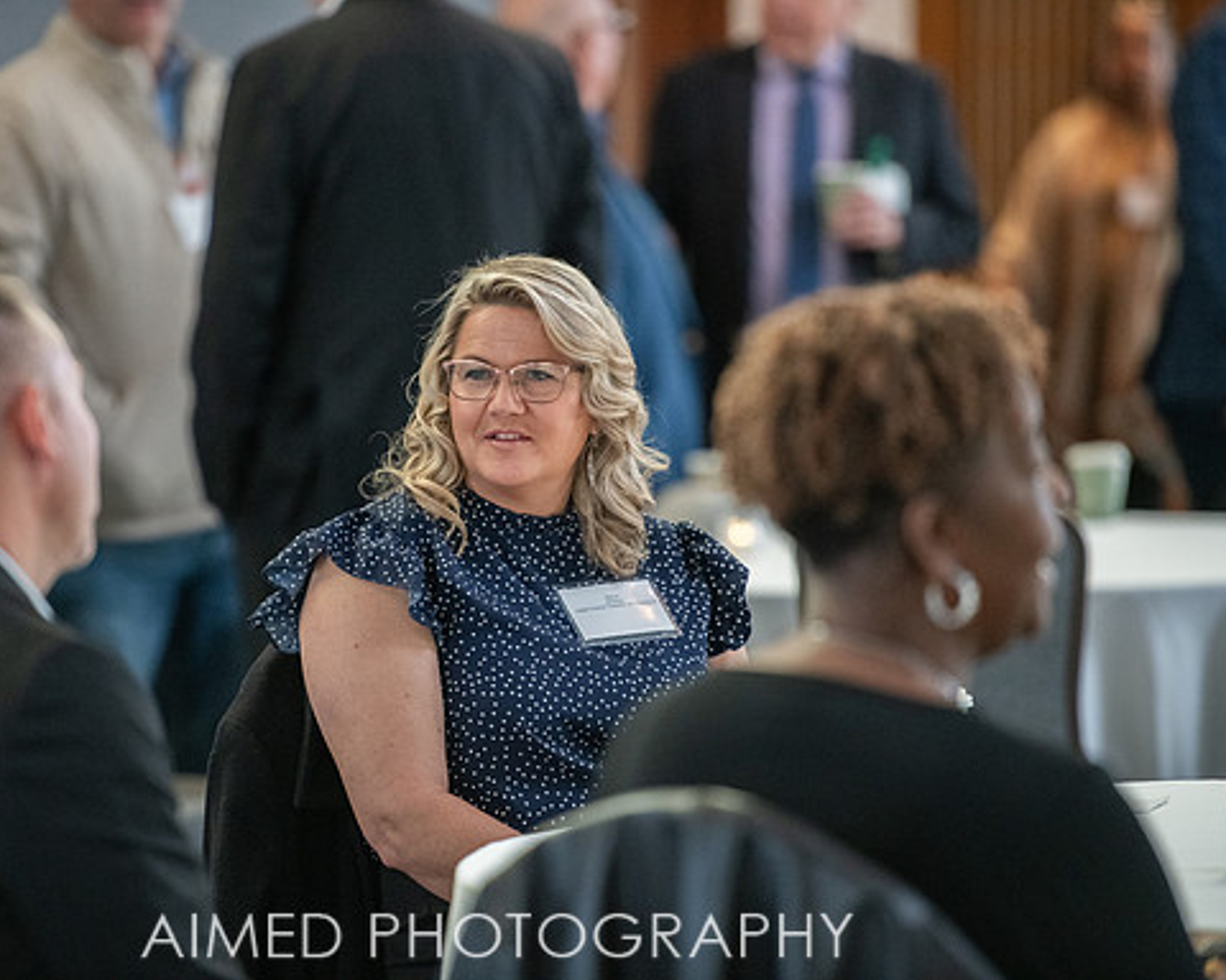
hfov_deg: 8.5
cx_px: 501
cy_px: 491
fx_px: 8237
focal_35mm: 227
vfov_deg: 6.8
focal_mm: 200
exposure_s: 1/200
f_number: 2.8
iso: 3200
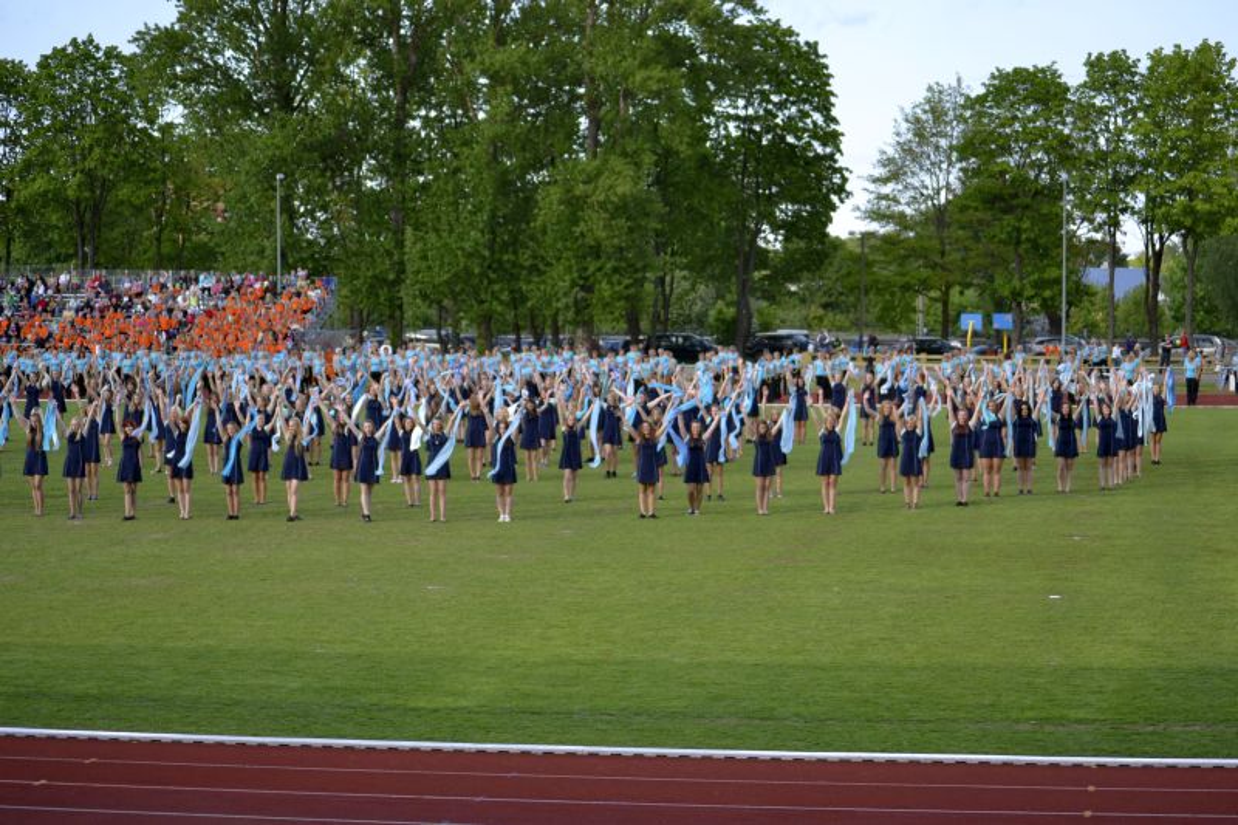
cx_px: 619
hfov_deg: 24.6
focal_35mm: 82
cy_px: 412
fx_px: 2836
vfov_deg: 16.5
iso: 400
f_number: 4
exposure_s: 1/800
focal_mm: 55
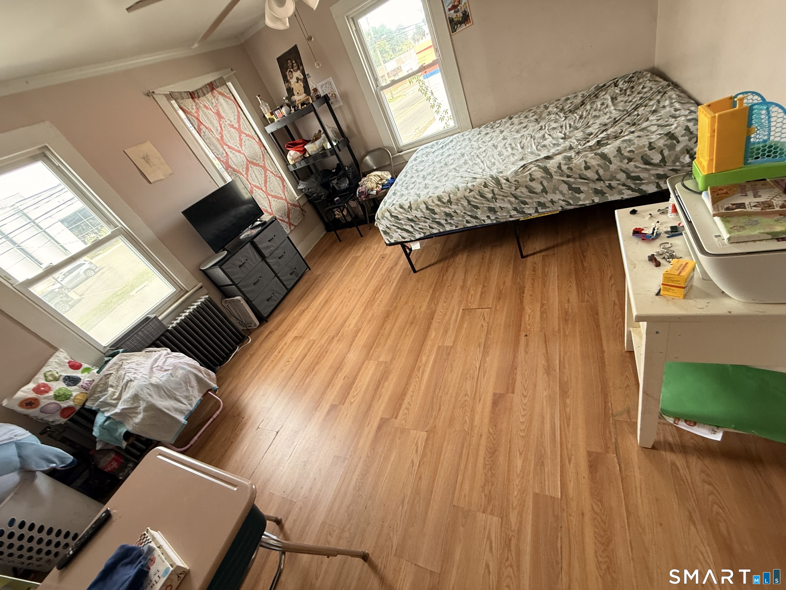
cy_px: 295
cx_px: 393
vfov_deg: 85.7
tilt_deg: -30.1
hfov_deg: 102.1
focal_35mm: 14
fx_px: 318
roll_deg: +28.0
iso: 250
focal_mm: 2.22
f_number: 2.2
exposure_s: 1/99
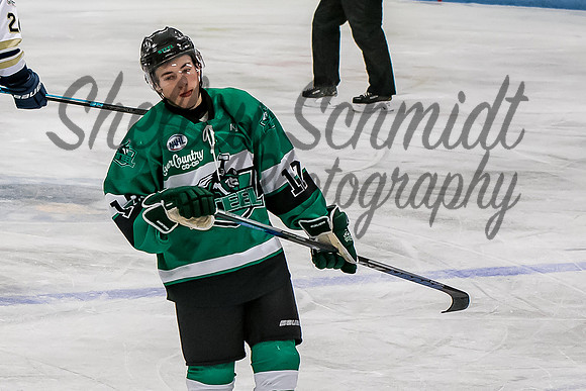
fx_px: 4246
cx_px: 194
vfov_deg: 5.3
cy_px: 197
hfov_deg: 7.9
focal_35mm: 261
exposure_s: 1/800
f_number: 4
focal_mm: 70
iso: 2500
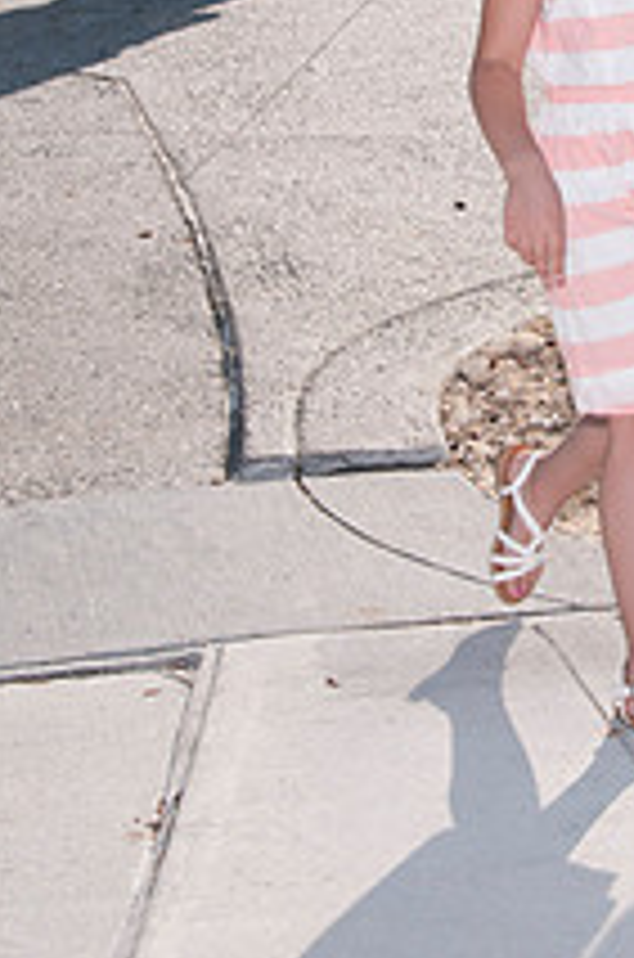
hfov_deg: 10.6
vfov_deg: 15.9
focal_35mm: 127
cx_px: 650
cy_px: 27
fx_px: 3371
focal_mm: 40
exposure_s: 1/250
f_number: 9
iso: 100
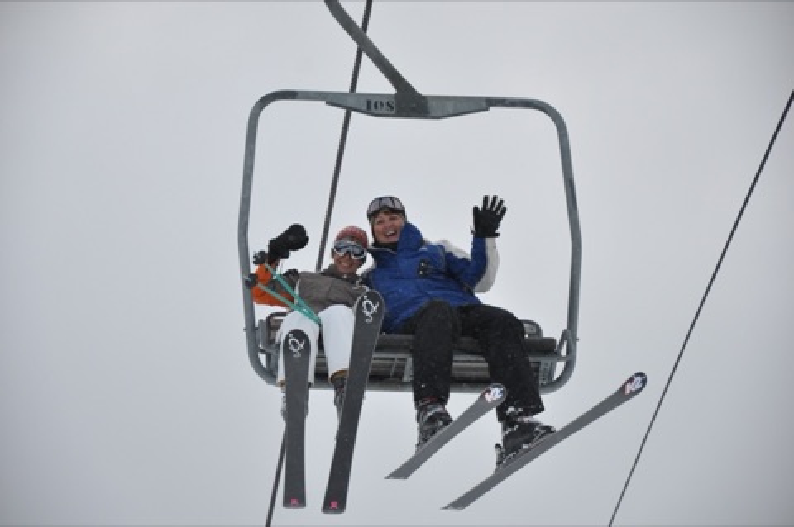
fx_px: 3470
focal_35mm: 158
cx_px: 397
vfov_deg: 8.7
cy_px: 264
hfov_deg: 13.1
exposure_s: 1/500
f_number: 6.3
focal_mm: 105
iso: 200
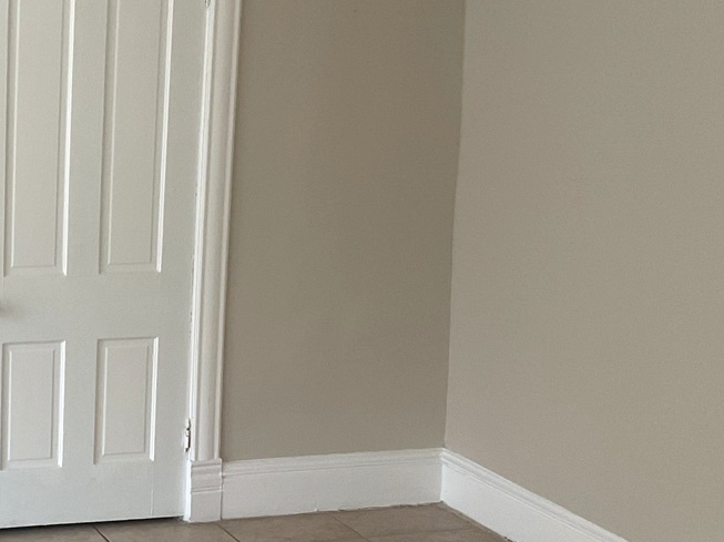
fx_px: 1338
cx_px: -44
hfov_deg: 28.0
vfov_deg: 22.9
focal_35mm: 64
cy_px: 267
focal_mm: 3
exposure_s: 1/120
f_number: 1.8
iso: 64
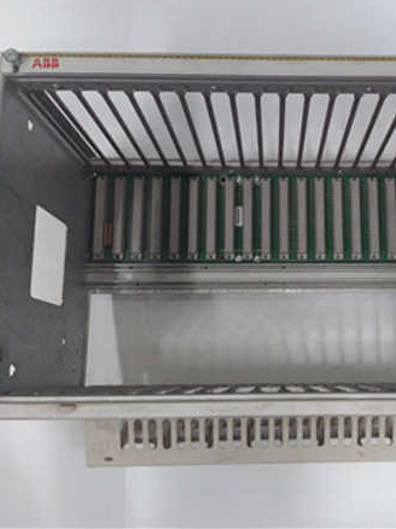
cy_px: 258
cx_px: 292
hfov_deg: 37.8
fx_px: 565
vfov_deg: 50.2
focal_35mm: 37
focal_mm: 3.79
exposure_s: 1/33
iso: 261
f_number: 2
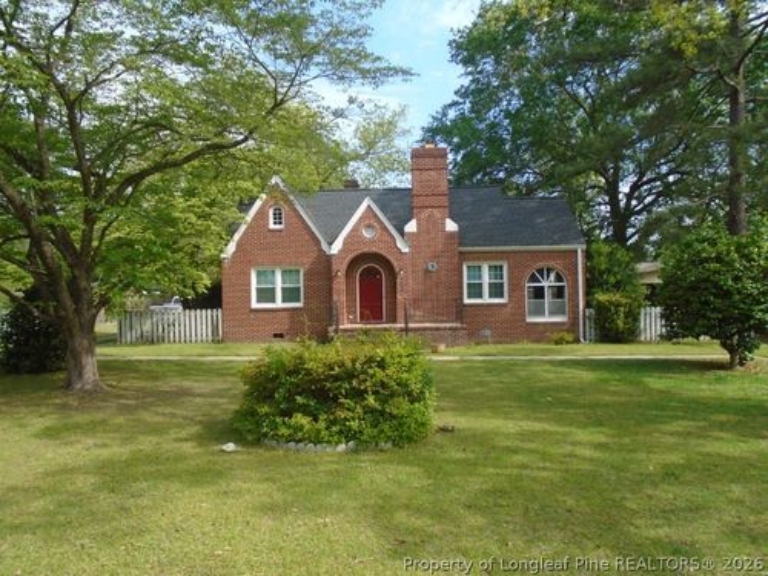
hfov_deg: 67.3
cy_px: 288
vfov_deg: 53.1
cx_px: 384
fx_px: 577
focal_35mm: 26
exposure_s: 1/500
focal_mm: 4.6
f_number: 3.2
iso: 100
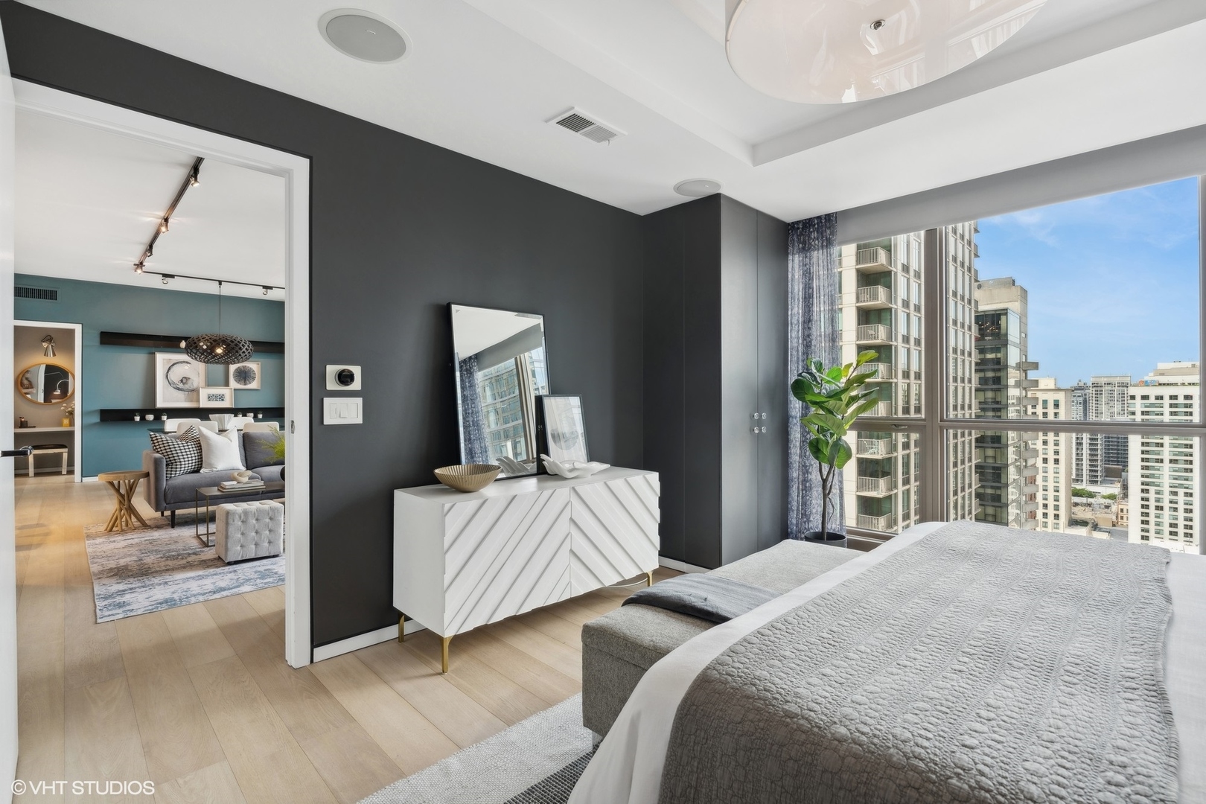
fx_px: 536
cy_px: 402
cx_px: 603
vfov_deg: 73.7
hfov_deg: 96.7
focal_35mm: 16
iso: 320
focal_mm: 16
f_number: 8
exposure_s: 1/50
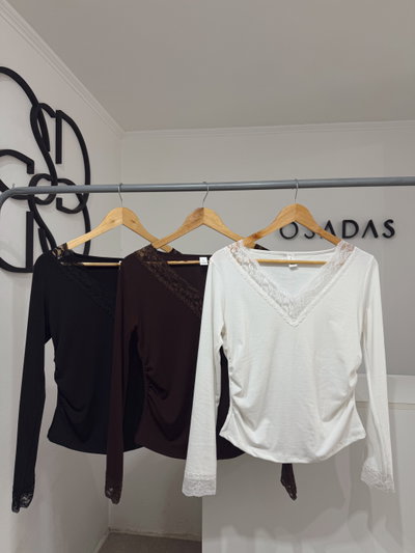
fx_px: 383
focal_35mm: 24
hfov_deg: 56.8
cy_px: 276
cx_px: 208
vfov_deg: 71.6
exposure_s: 1/122
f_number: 1.78
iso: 50
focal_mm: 6.76
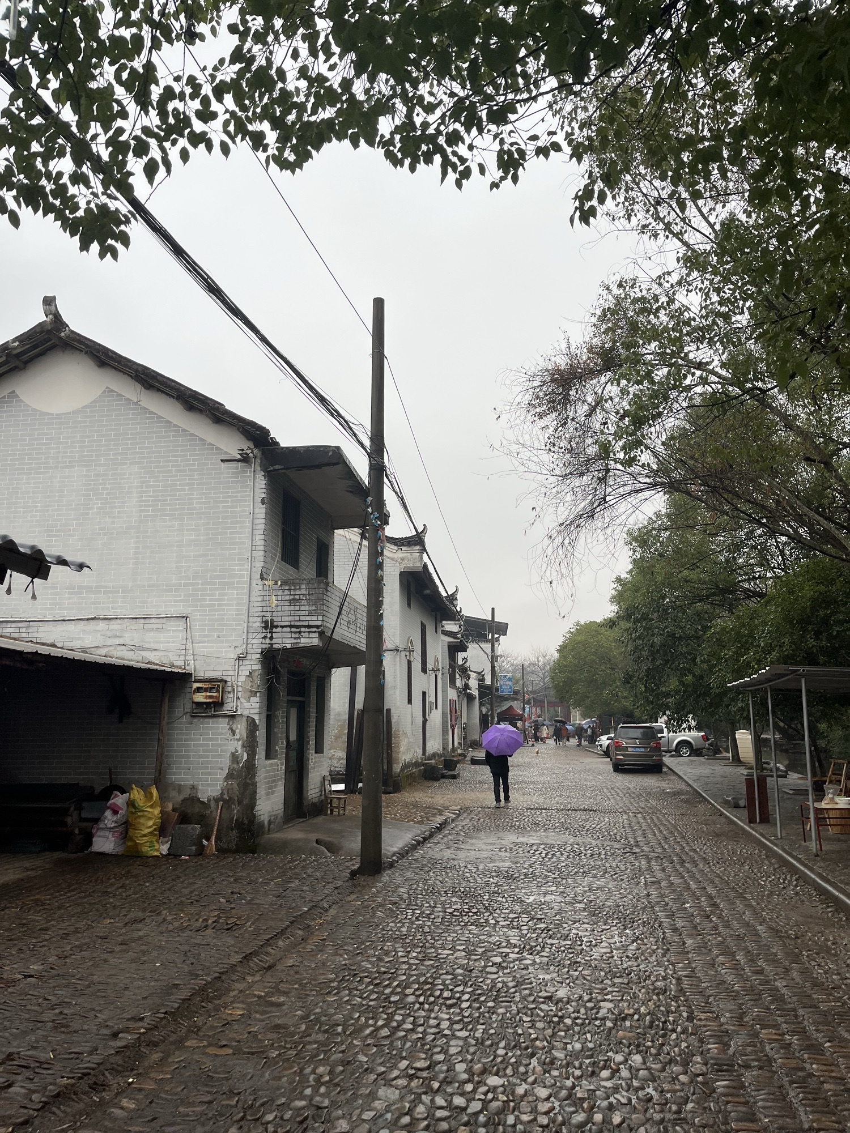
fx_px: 851
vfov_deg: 67.3
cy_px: 566
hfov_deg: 53.1
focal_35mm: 26
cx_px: 425
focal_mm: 5.1
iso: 32
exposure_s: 1/146
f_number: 1.6
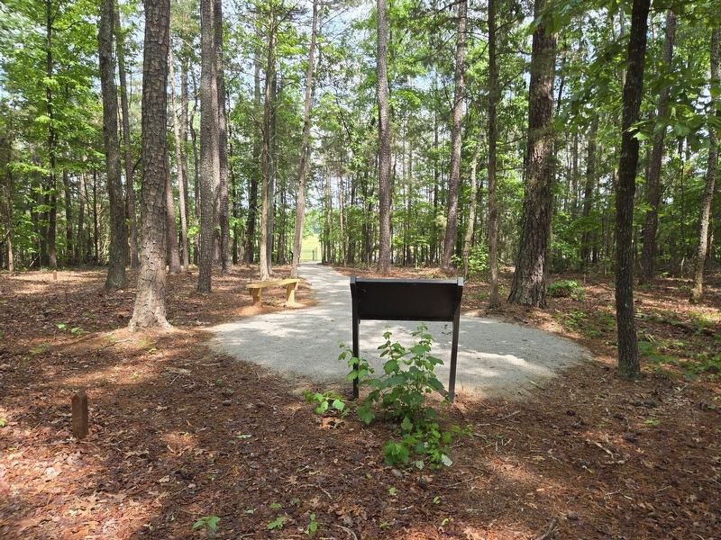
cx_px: 360
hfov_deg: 73.9
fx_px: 479
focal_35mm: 23
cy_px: 270
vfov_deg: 58.9
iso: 25
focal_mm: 5.4
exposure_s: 1/180
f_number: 1.8
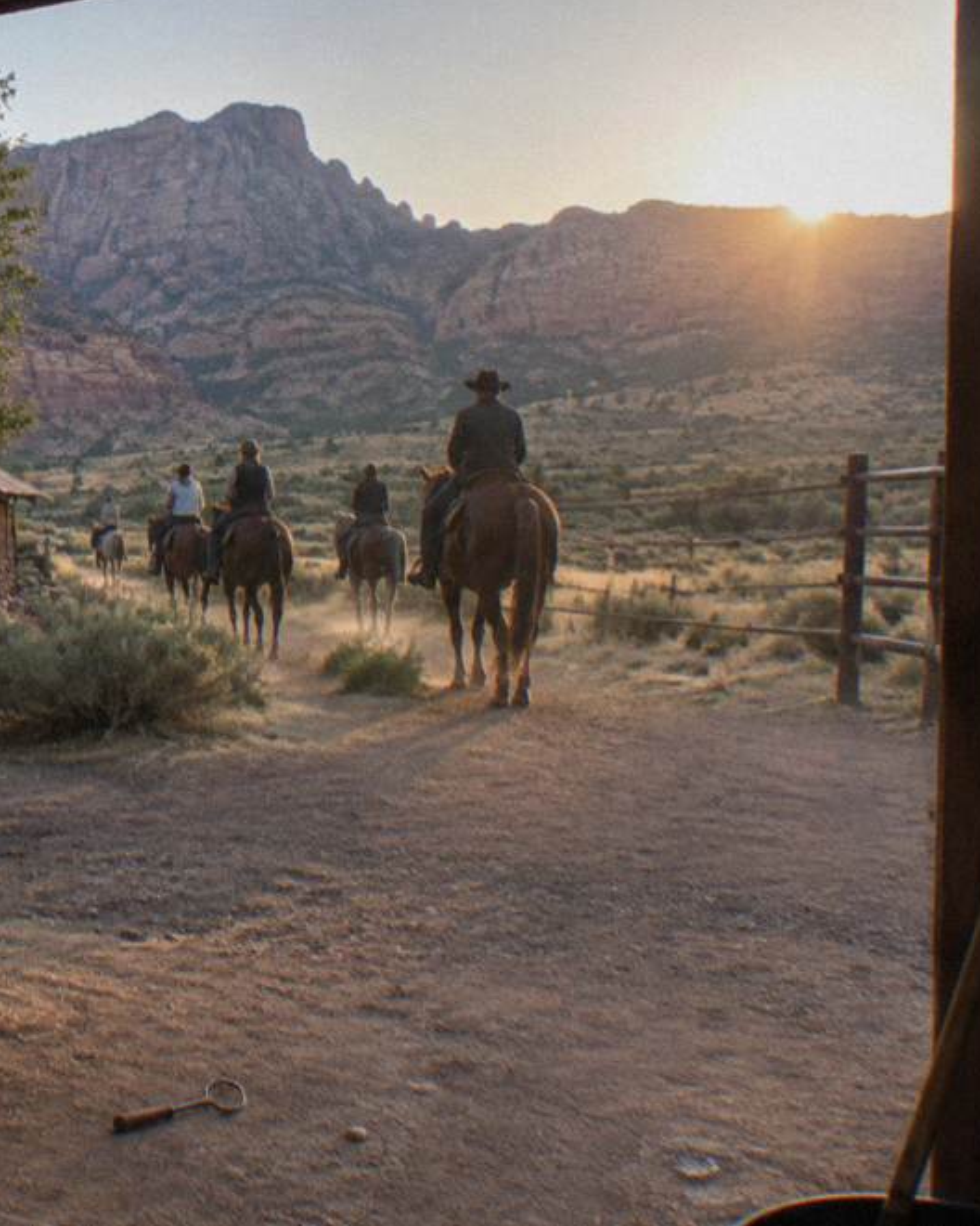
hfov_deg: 16.8
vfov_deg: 21.0
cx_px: 210
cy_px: 609
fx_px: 3299
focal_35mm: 91
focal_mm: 64
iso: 320
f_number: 8
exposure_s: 1/200
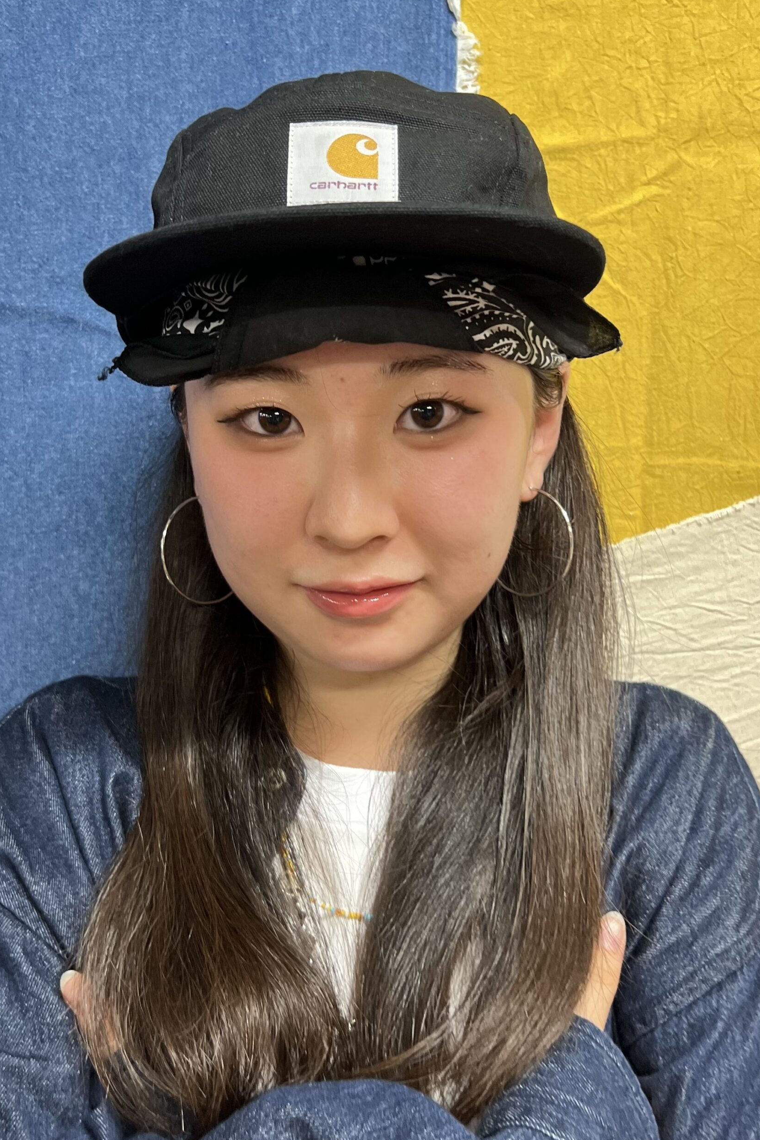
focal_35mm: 28
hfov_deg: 46.4
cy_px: 577
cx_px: 366
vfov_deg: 65.5
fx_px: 887
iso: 125
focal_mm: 5.7
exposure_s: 1/50
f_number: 1.5
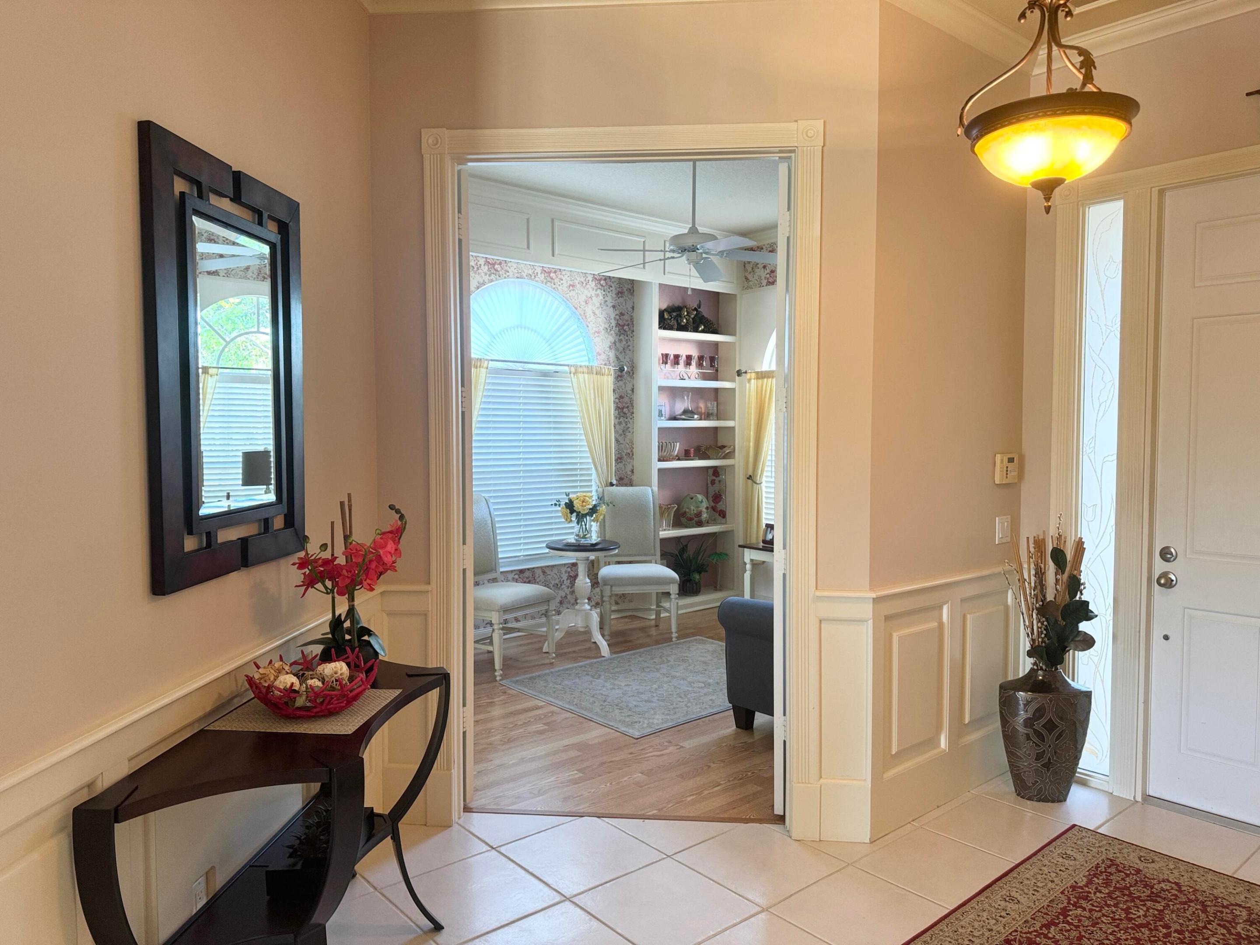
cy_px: 472
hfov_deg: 71.6
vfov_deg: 56.8
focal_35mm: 24
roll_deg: +0.1
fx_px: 874
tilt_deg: -3.8
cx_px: 630
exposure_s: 1/60
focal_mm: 6.76
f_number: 1.78
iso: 160
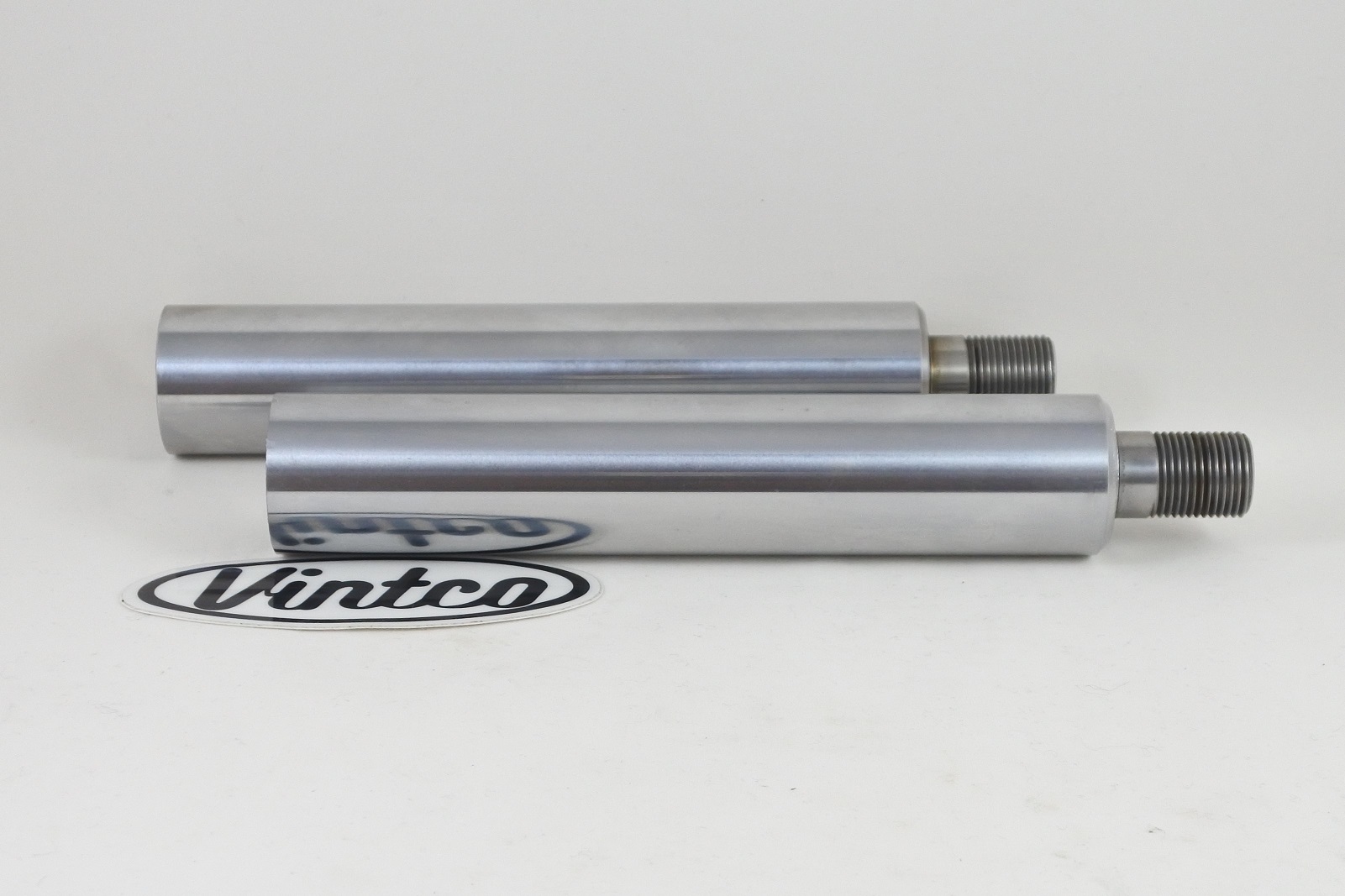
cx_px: 672
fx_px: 1606
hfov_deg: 45.4
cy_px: 448
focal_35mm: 43
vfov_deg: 31.2
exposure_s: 1/125
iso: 500
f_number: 4.5
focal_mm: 16.1
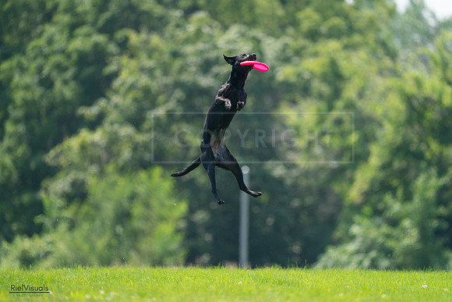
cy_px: 151
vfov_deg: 2.3
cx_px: 226
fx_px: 7535
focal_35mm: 600
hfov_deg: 3.4
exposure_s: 1/4000
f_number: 6.3
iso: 2000
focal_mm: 600
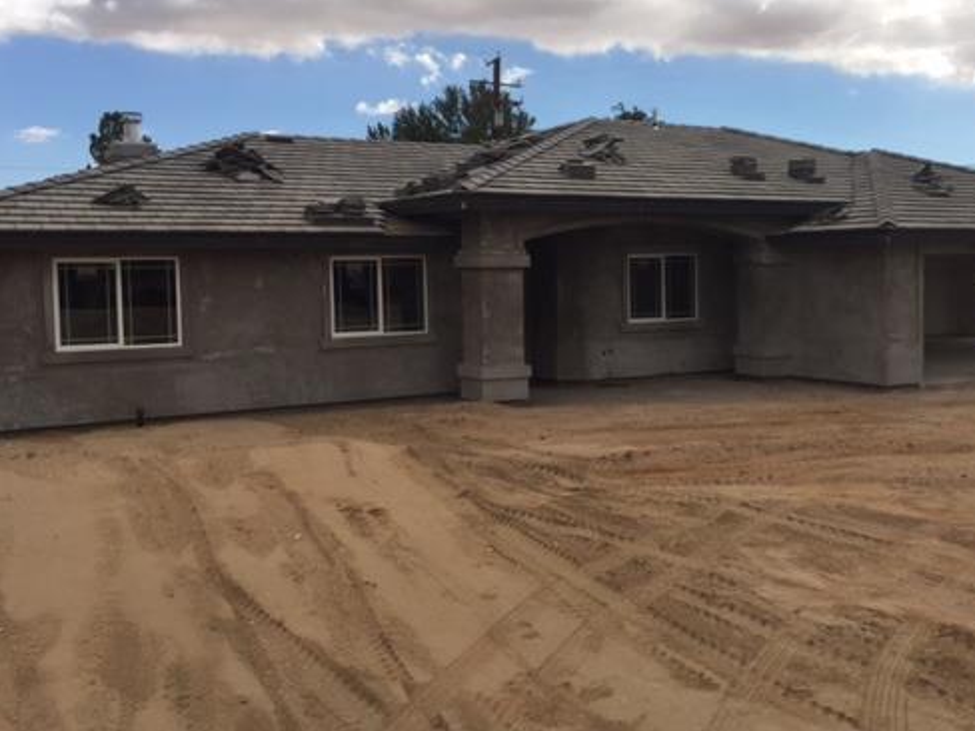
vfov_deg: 37.7
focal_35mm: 38
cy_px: 350
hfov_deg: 48.4
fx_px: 1070
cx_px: 621
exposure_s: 1/2198
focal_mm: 4.15
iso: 32
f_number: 2.2
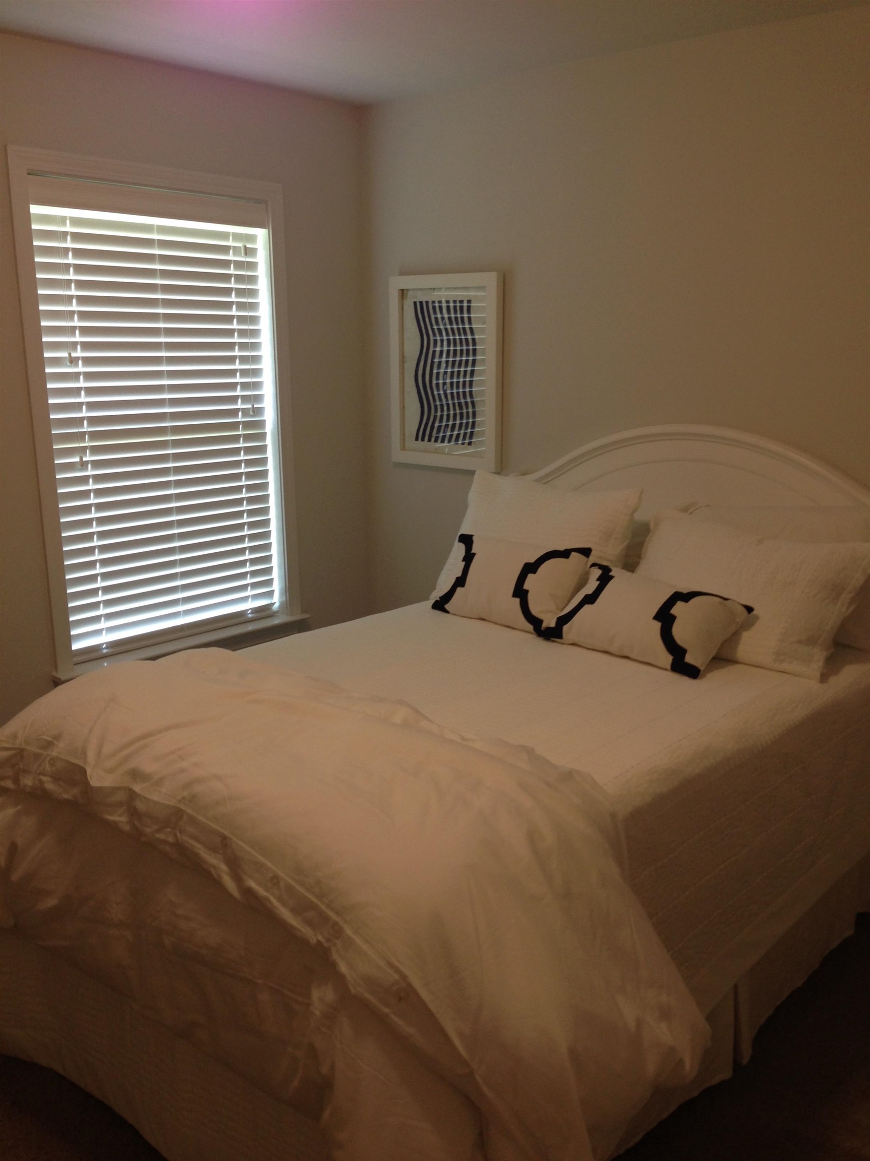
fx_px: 1106
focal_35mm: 33
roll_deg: -0.5
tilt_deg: -10.6
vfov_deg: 55.4
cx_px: 435
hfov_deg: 42.9
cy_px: 580
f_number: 2.4
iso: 64
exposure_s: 1/20
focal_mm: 4.12
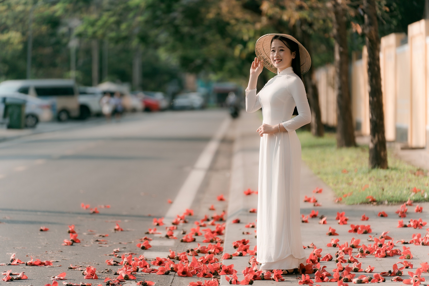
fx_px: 1775
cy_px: 143
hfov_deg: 13.8
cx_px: 214
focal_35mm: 149
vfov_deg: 9.2
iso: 100
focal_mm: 149
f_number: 2.8
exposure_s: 1/800
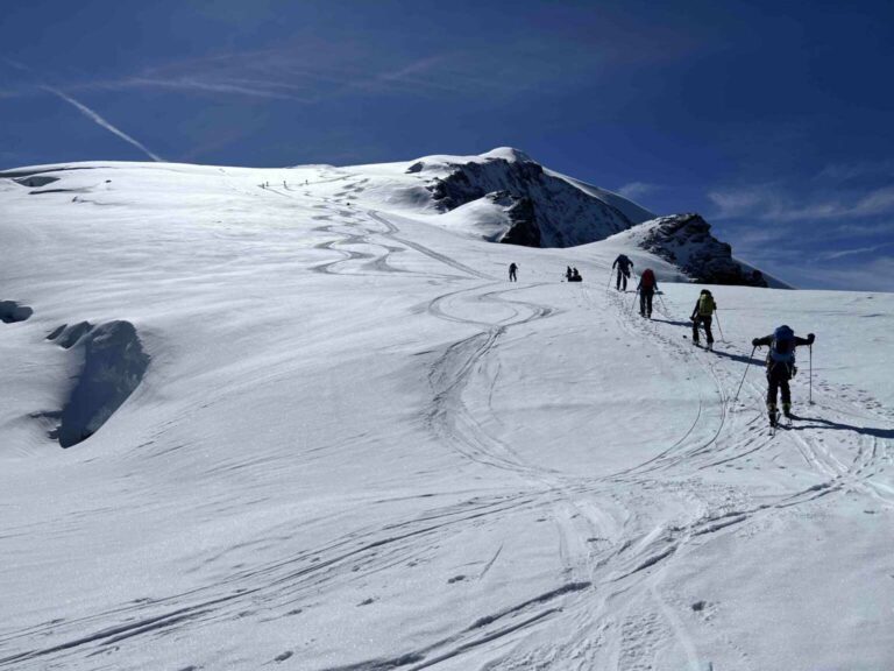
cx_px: 447
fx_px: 671
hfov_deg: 67.3
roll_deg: -3.0
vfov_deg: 53.1
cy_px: 336
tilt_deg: +2.8
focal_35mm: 26
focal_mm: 5.7
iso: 32
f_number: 1.5
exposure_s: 1/23256
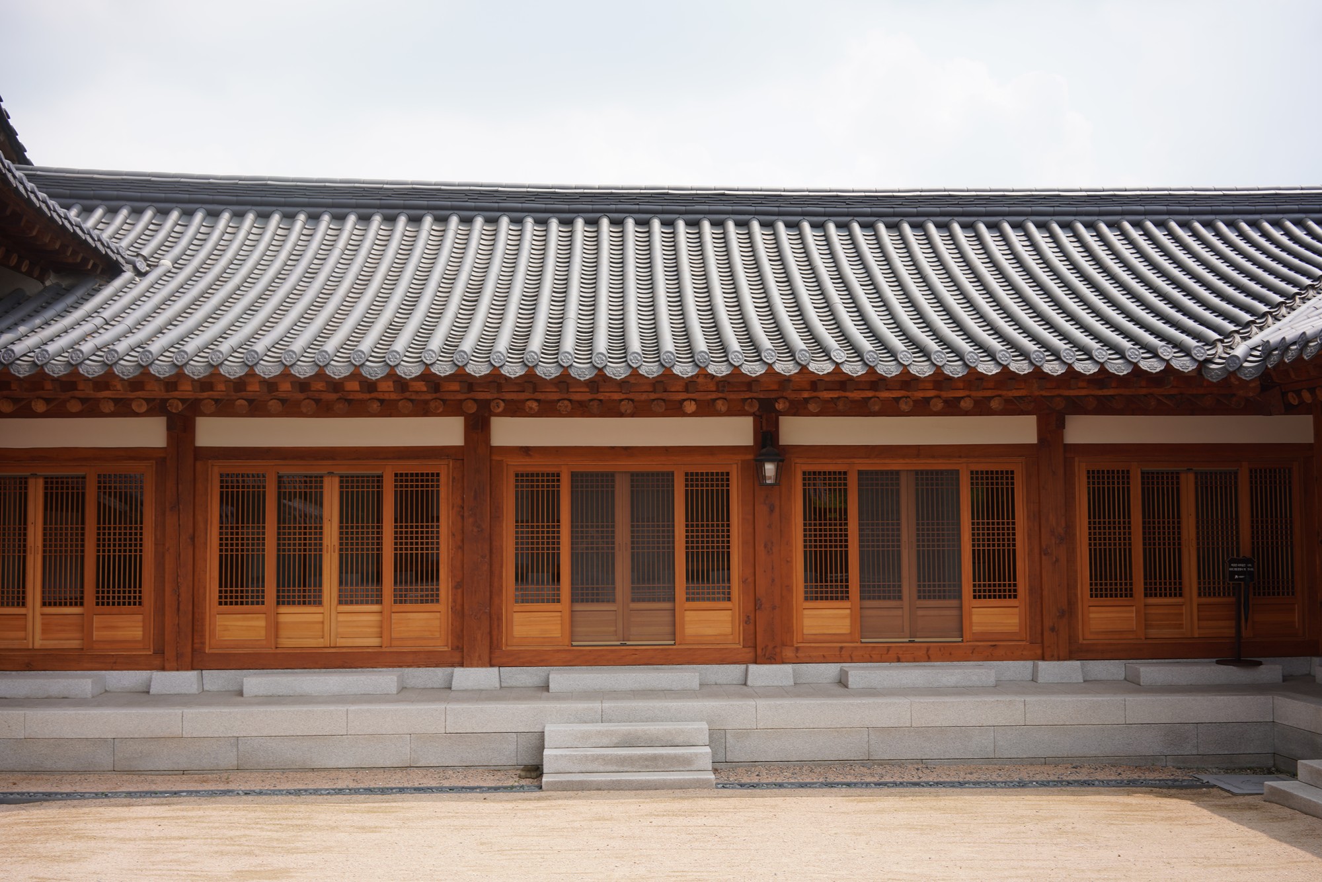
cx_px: 661
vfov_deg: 37.9
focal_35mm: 35
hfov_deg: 54.4
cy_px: 441
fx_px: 1285
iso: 100
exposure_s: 1/100
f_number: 9
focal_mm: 35
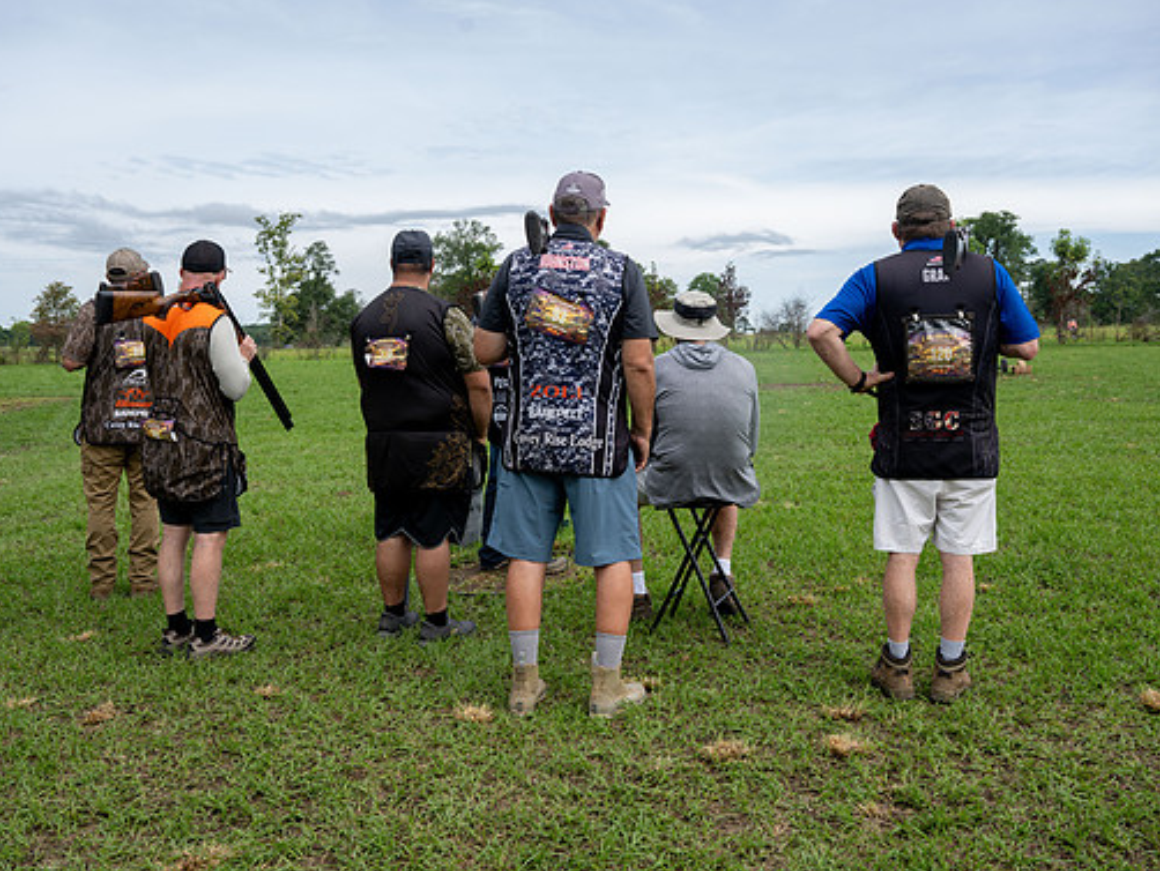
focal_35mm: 35
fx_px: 1173
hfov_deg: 52.6
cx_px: 562
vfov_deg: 40.7
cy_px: 442
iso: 64
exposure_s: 1/100
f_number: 6.3
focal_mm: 31.5
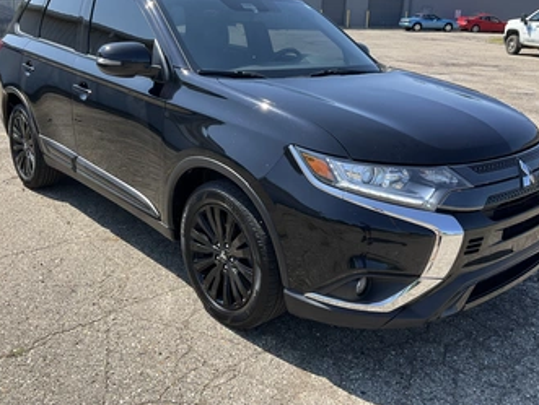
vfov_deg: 40.7
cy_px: 176
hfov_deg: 52.6
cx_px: 262
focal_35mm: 35
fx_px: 546
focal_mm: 3
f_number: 1.8
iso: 25
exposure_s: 1/883
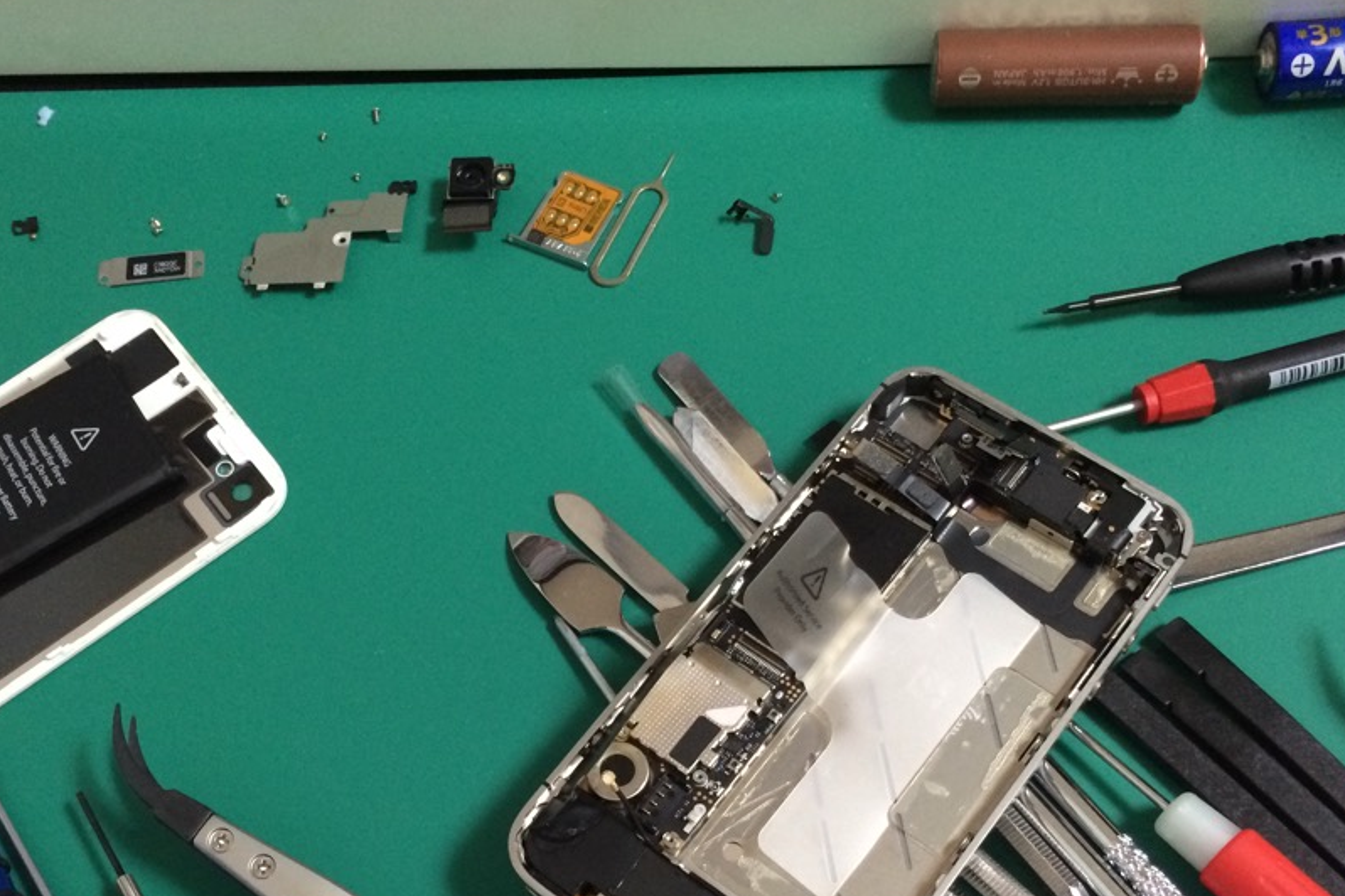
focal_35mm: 43
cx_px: 598
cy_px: 673
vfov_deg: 30.7
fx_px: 1606
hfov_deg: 45.4
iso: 320
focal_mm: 4.12
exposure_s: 1/17
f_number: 2.2
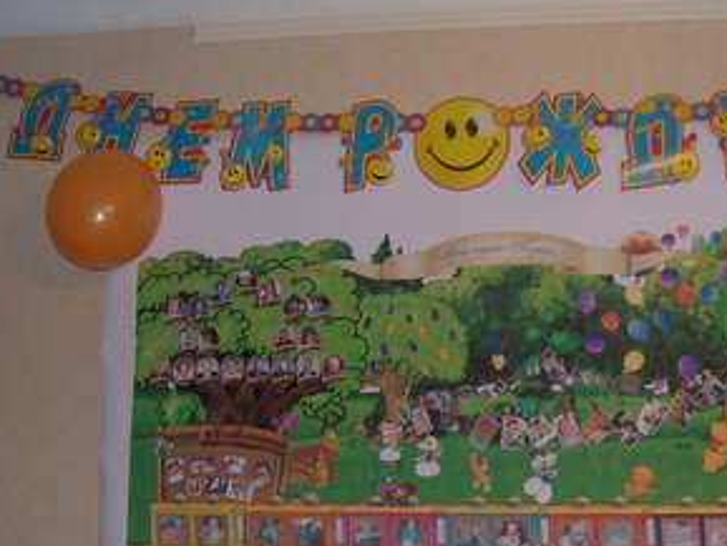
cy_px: 377
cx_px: 503
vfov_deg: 27.3
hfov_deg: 35.7
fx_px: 1114
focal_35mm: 53
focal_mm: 7.3
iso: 100
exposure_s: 1/40
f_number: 2.8
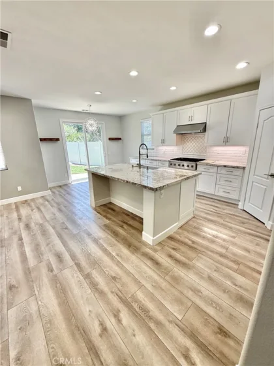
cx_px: 137
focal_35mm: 14
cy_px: 183
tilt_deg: -14.9
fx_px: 148
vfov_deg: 102.1
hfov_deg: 85.7
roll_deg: +1.6
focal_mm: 2.22
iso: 50
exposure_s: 1/120
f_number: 2.2
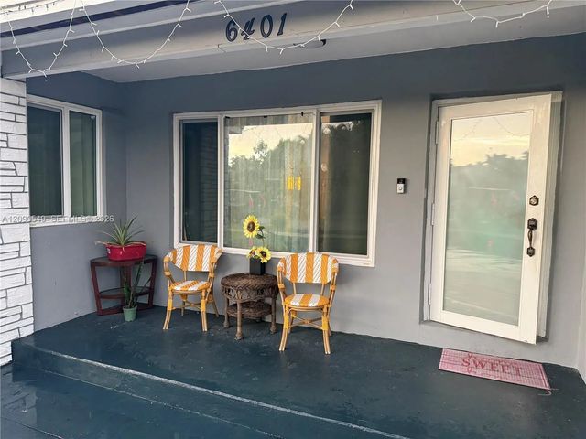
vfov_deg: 56.8
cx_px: 293
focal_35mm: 24
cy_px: 220
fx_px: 406
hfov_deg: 71.6
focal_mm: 6.76
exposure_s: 1/60
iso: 320
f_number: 1.78
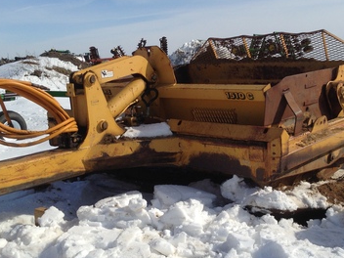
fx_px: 507
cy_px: 134
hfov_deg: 37.5
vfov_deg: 28.6
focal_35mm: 51
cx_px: 189
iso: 50
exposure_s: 1/3012
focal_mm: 4.13
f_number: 2.4
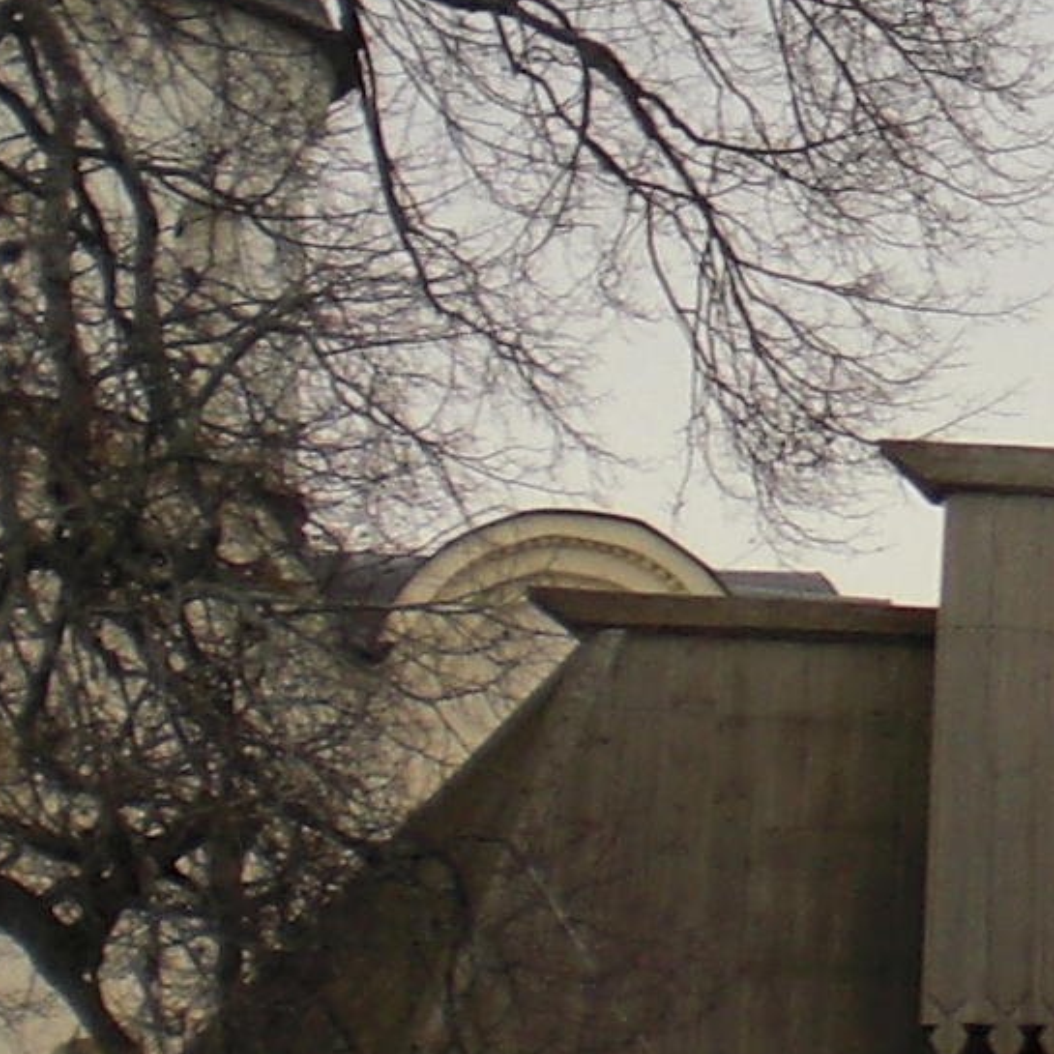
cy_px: 296
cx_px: 1648
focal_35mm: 201
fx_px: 6924
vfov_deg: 8.7
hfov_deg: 8.5
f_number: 3.1
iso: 64
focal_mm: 6.3
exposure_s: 1/160
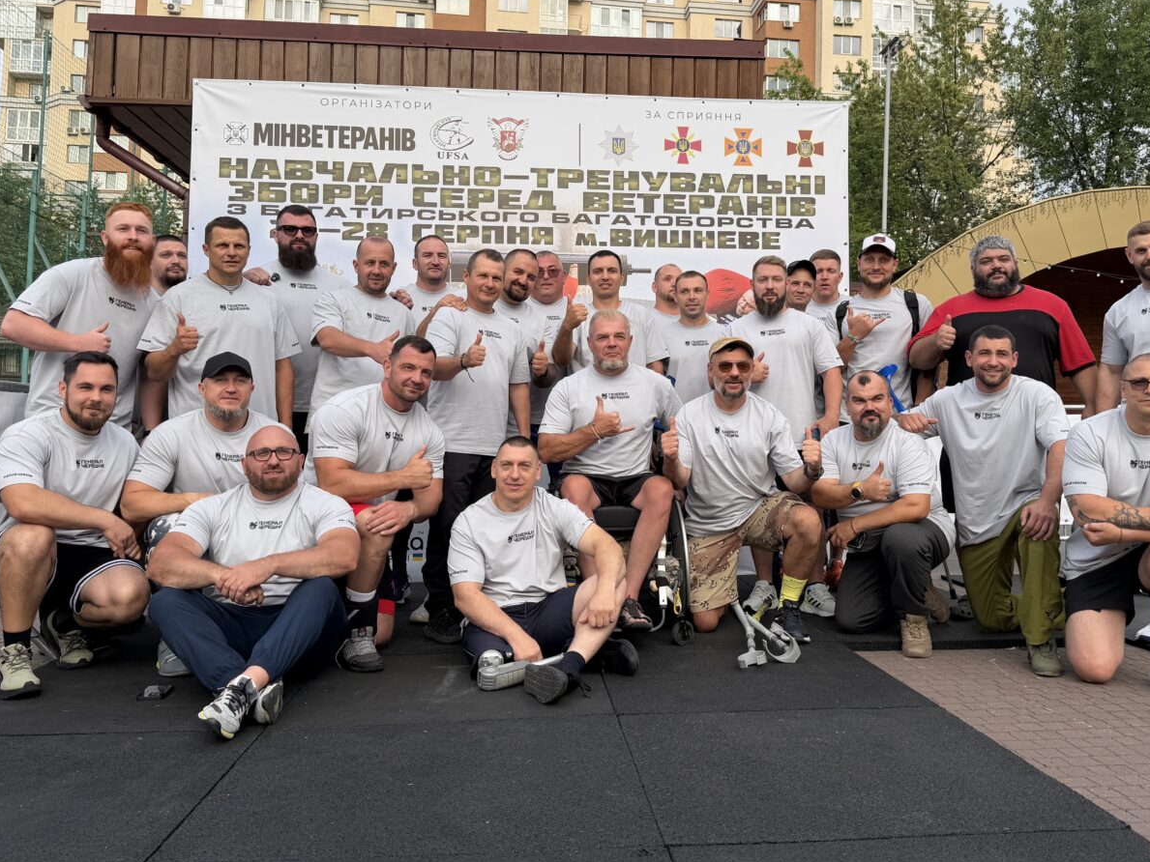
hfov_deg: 58.2
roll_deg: -0.2
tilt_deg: +4.3
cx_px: 632
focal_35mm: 31
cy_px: 362
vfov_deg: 45.3
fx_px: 1030
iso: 80
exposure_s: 1/1292
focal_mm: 6.76
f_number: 1.78
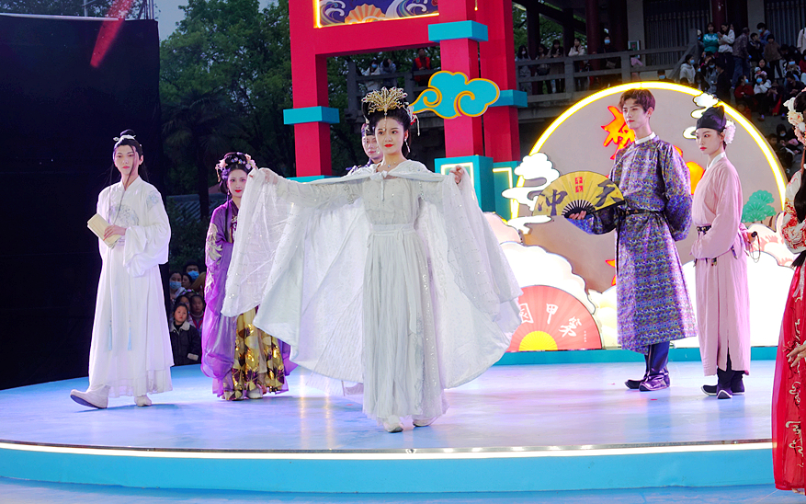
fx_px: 1516
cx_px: 470
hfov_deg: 29.7
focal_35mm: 69
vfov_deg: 18.9
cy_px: 218
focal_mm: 21.32
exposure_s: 1/60
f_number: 3.5
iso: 200
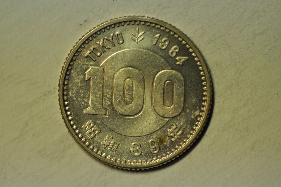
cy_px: 94
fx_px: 702
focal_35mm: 90
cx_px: 140
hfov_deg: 22.6
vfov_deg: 15.2
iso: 450
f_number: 4
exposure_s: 1/250
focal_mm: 60
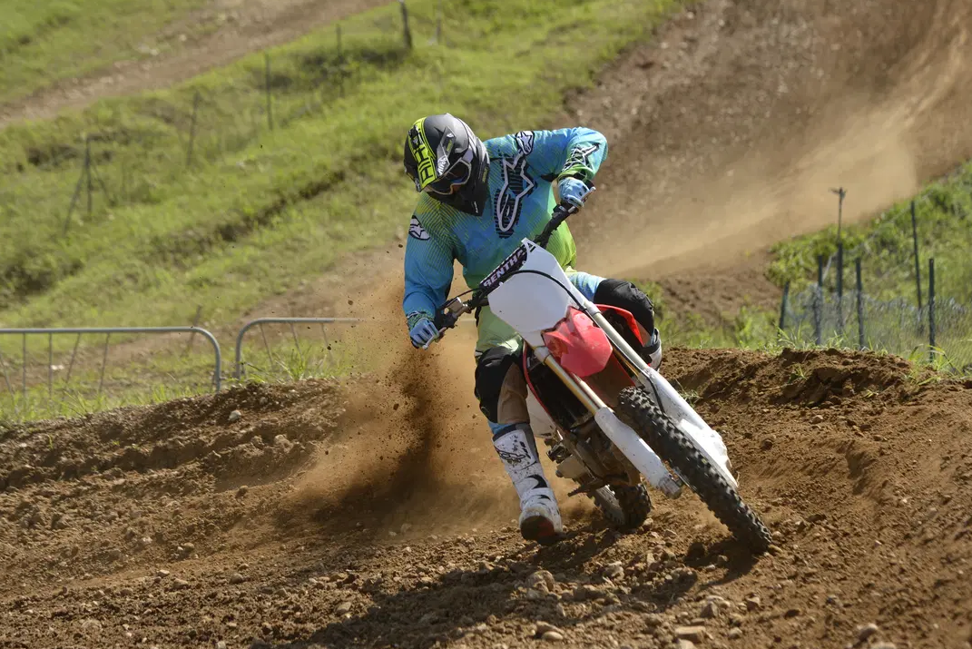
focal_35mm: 130
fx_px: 3511
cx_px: 505
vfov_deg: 10.6
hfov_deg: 15.8
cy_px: 347
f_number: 5.6
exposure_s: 1/500
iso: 100
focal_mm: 116
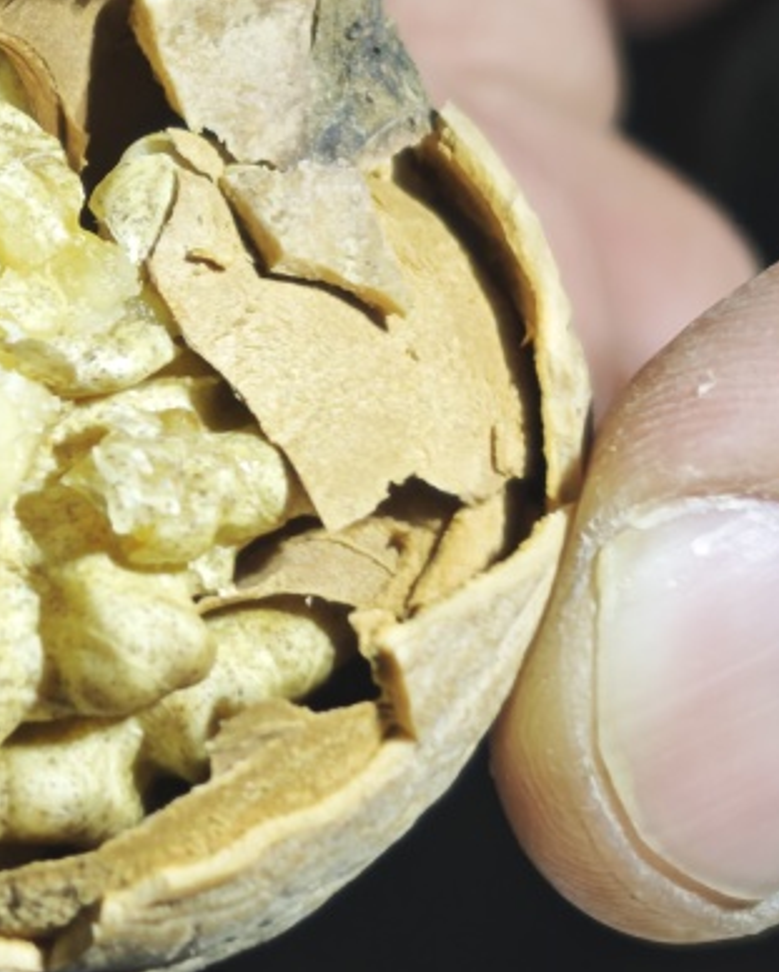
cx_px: 35
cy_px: 452
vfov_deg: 10.9
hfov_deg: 8.7
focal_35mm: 177
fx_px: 5095
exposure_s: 1/100
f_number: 1.44
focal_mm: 6.68
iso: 160
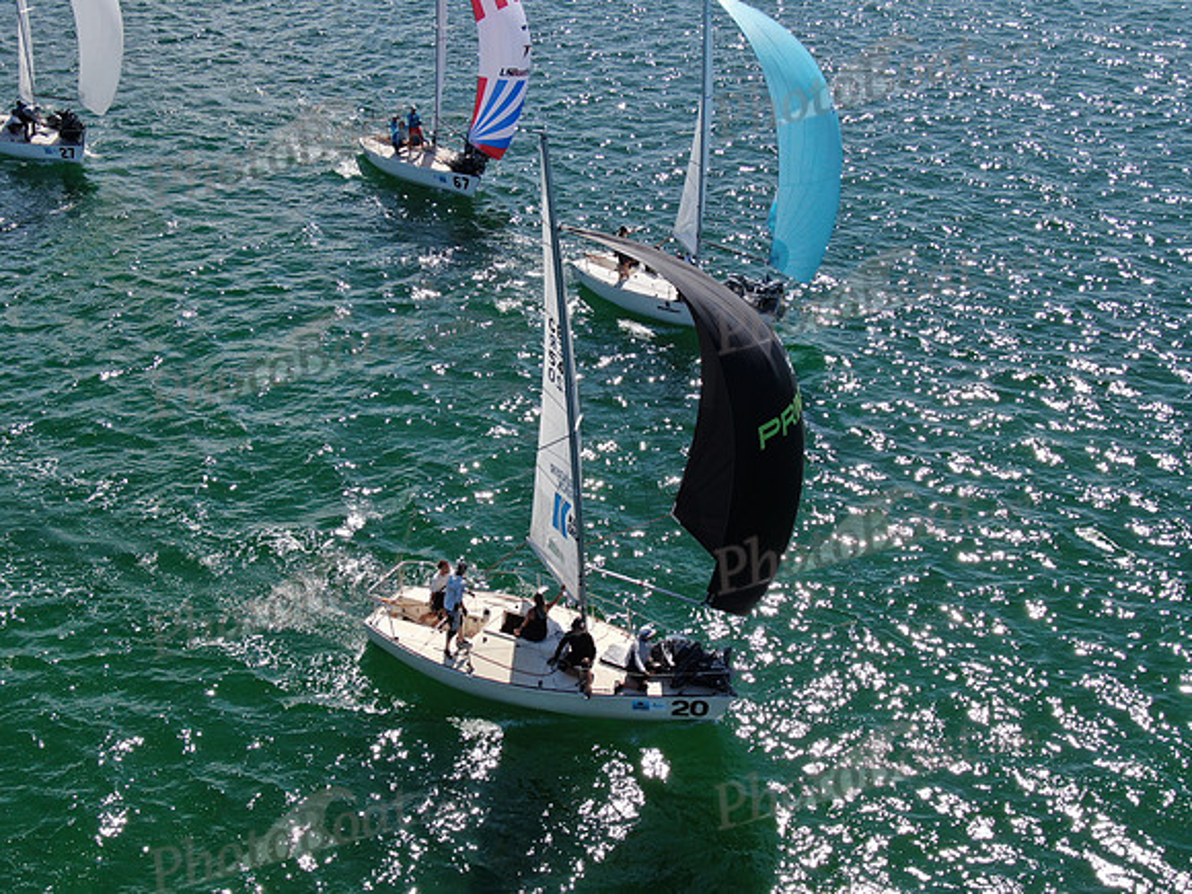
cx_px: 596
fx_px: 1653
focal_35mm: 48
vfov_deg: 30.3
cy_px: 447
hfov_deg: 39.7
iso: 100
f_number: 3.8
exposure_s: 1/1000
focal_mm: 8.6
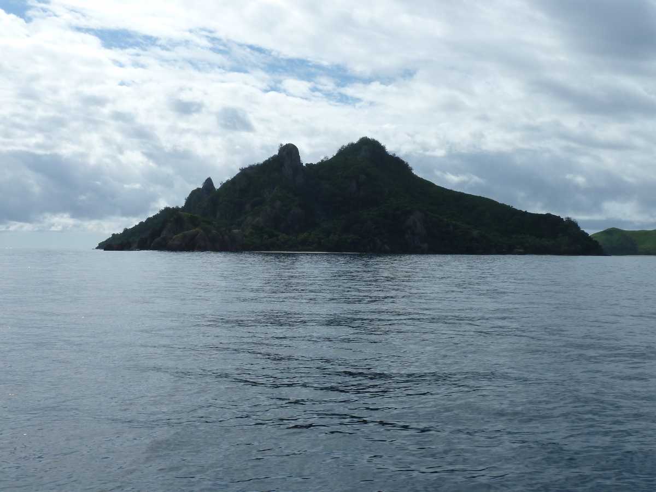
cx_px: 328
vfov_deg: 40.7
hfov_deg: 52.6
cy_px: 246
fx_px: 663
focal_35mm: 35
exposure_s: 1/640
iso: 80
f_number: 5.6
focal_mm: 5.7
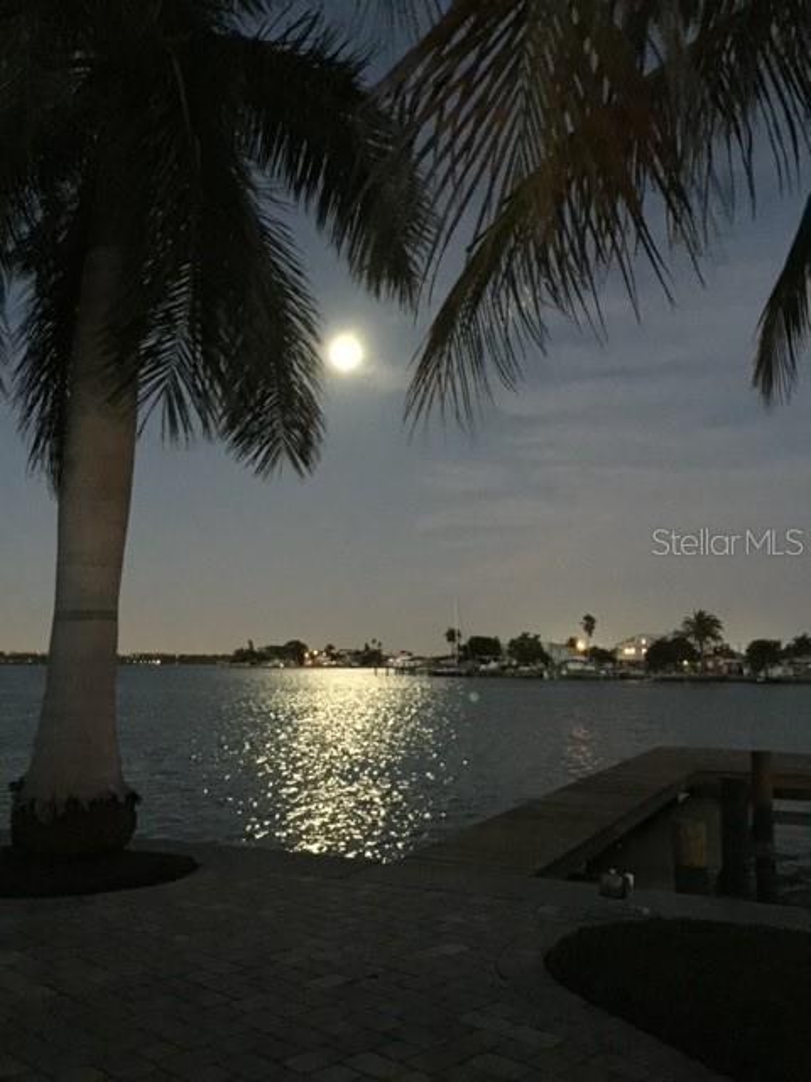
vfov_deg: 61.7
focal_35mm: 29
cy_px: 541
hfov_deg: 48.2
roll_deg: +0.5
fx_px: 906
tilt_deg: +6.9
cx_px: 406
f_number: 2.2
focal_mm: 4.15
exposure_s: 1/4
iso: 500
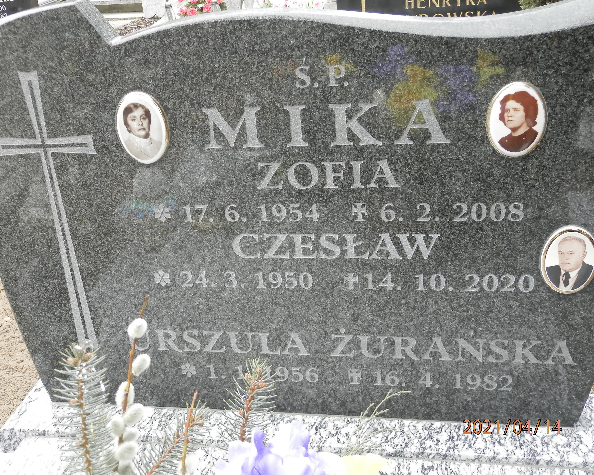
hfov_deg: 43.8
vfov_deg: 35.7
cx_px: 281
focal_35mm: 42
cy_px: 238
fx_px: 738
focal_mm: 7.2
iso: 125
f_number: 3.5
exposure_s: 1/100
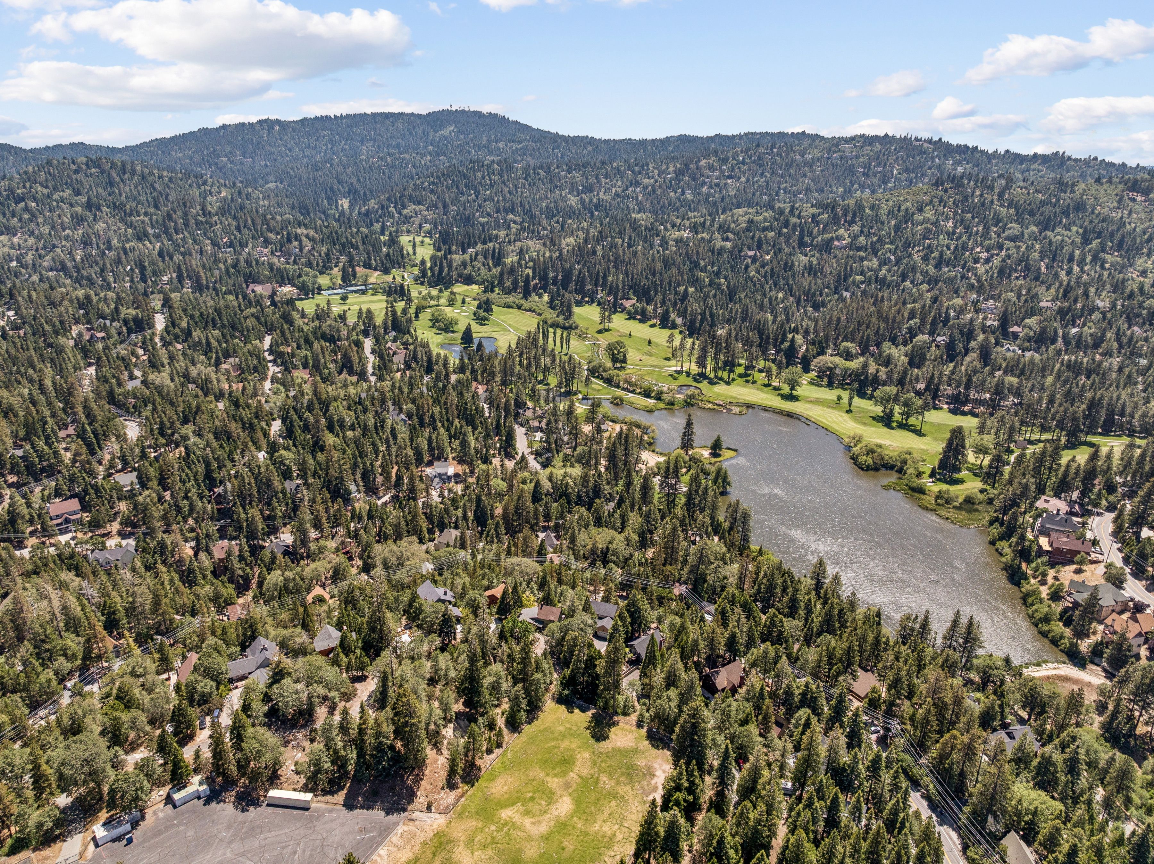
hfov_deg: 71.6
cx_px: 577
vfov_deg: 56.8
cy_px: 432
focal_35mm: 24
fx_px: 800
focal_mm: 12.3
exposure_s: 1/240
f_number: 2.8
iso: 130
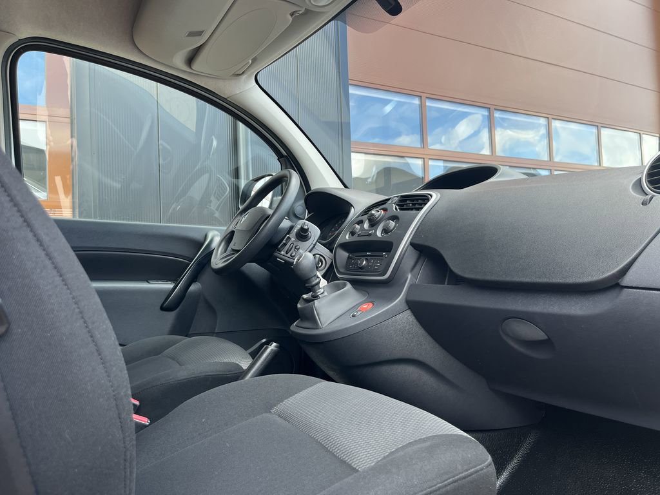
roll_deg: +1.5
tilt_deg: +1.6
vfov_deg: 53.1
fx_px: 496
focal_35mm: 26
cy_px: 248
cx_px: 330
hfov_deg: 67.3
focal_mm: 5.1
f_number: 1.6
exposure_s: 1/121
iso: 40
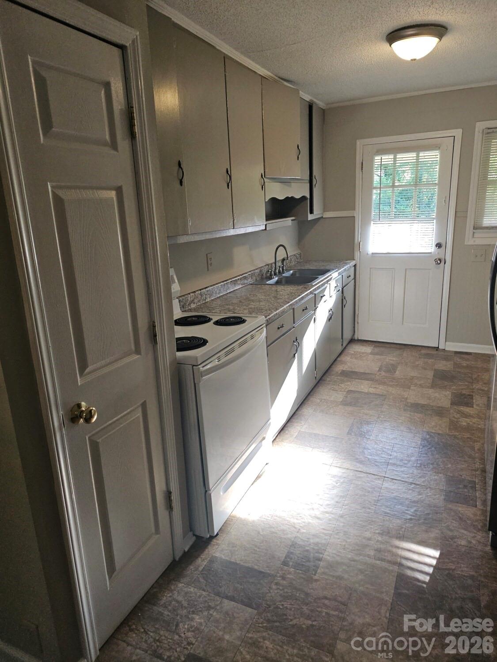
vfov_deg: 73.9
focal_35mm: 23
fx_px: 440
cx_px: 248
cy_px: 331
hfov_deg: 58.9
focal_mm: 6.3
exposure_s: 1/120
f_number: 1.7
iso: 250
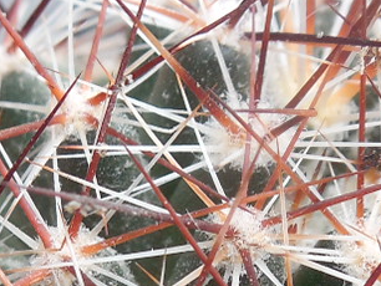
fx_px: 1784
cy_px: 274
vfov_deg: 9.1
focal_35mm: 162
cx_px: 118
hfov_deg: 12.2
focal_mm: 5.6
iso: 125
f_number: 3.6
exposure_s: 1/80
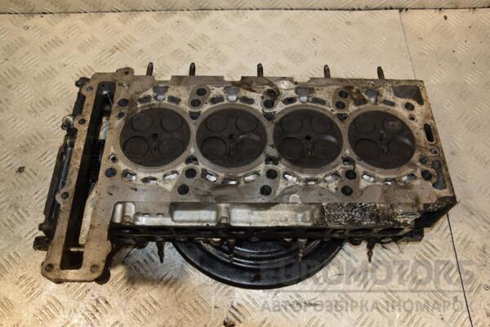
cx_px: 245
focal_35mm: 32
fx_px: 429
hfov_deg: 59.5
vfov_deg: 41.7
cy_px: 164
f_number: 5.6
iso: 800
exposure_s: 1/200
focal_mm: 21
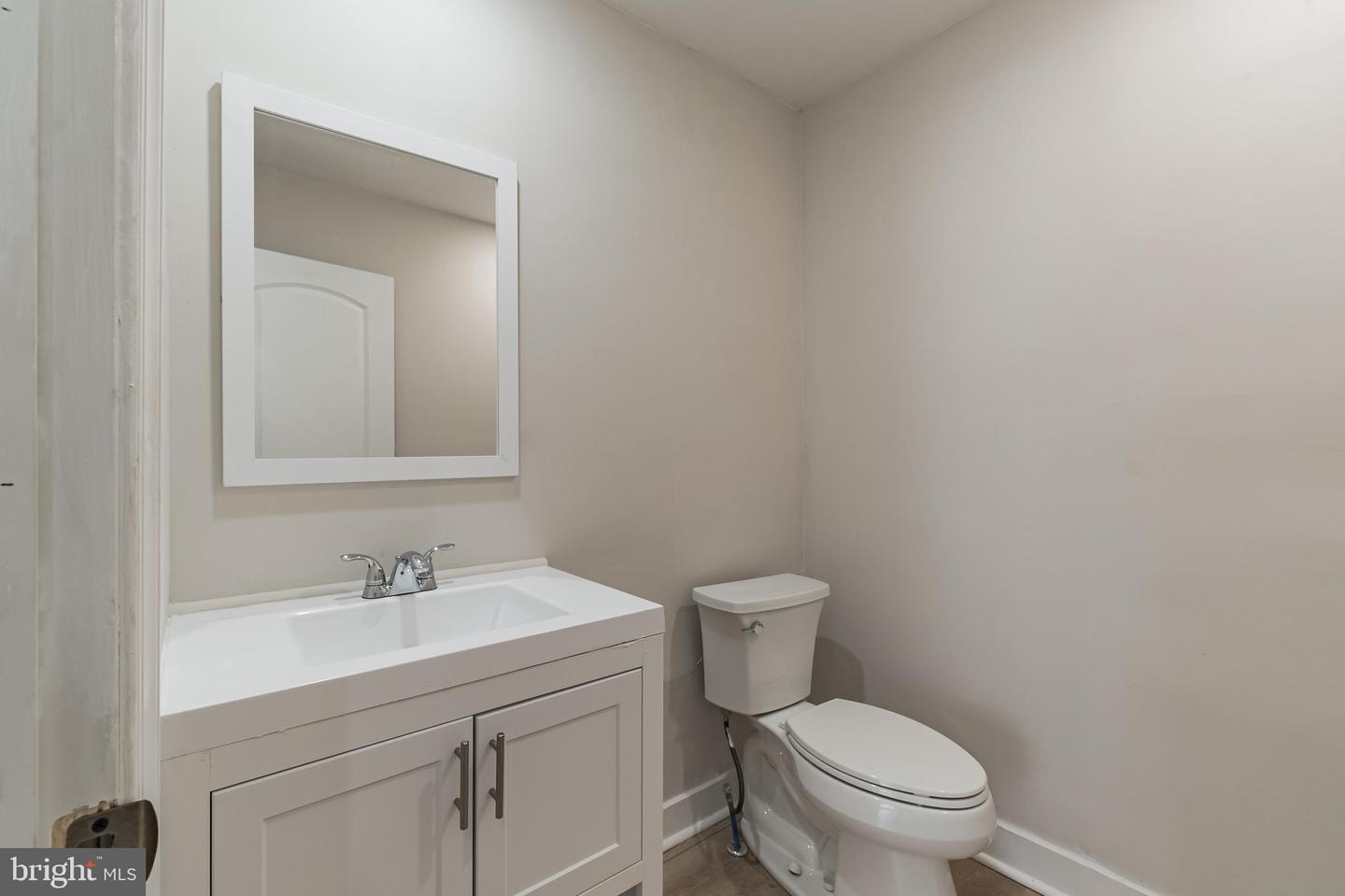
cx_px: 672
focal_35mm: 14
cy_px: 448
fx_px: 523
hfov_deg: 104.3
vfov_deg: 81.2
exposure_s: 1/20
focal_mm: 14
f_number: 8
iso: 400
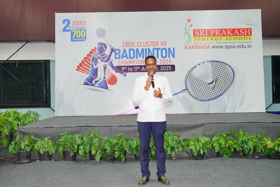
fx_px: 358
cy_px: 94
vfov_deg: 29.3
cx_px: 140
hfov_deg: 42.7
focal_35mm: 46
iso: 2000
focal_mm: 46
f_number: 5.6
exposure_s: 1/200
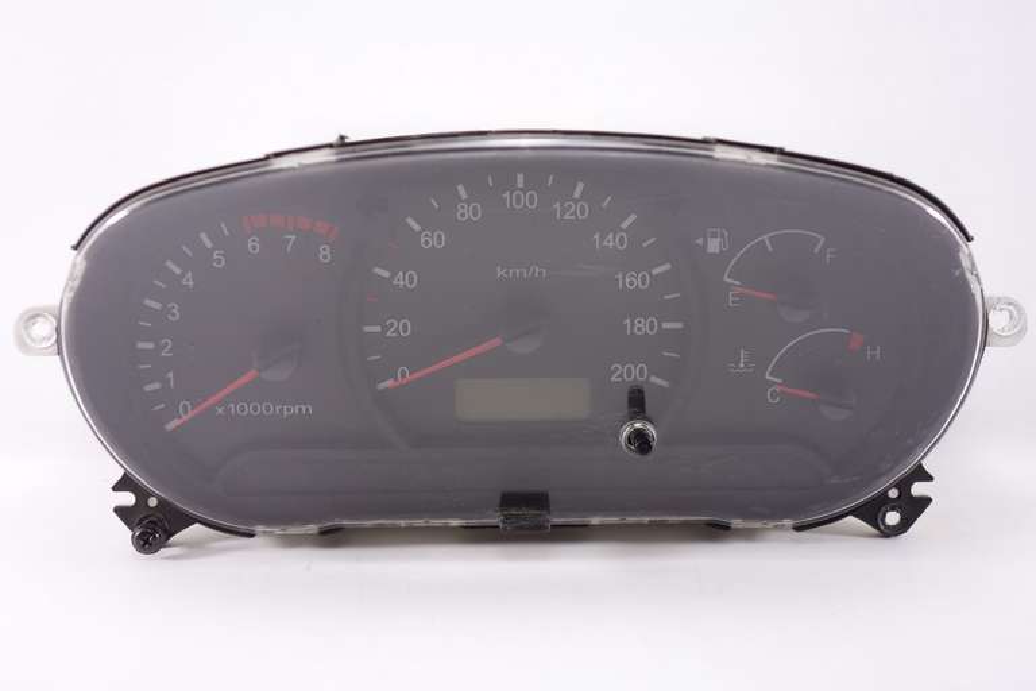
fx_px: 1295
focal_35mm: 45
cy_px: 346
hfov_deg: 43.6
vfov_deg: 29.9
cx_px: 518
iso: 200
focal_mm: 16.59
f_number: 3.2
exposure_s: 1/50
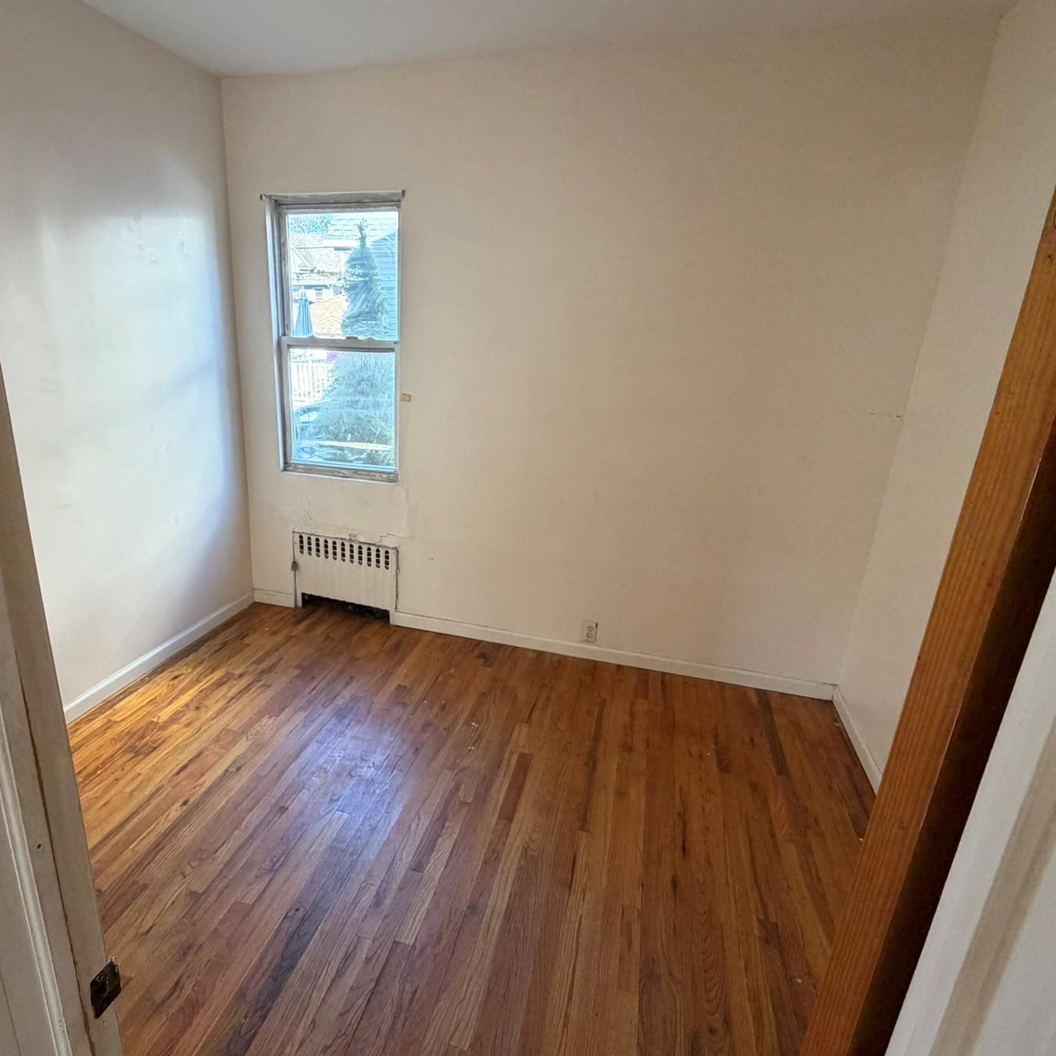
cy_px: 542
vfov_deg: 77.7
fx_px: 656
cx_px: 452
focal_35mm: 19
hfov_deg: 77.2
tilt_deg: -17.8
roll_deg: -1.3
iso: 320
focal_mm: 2.22
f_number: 2.2
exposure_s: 1/121
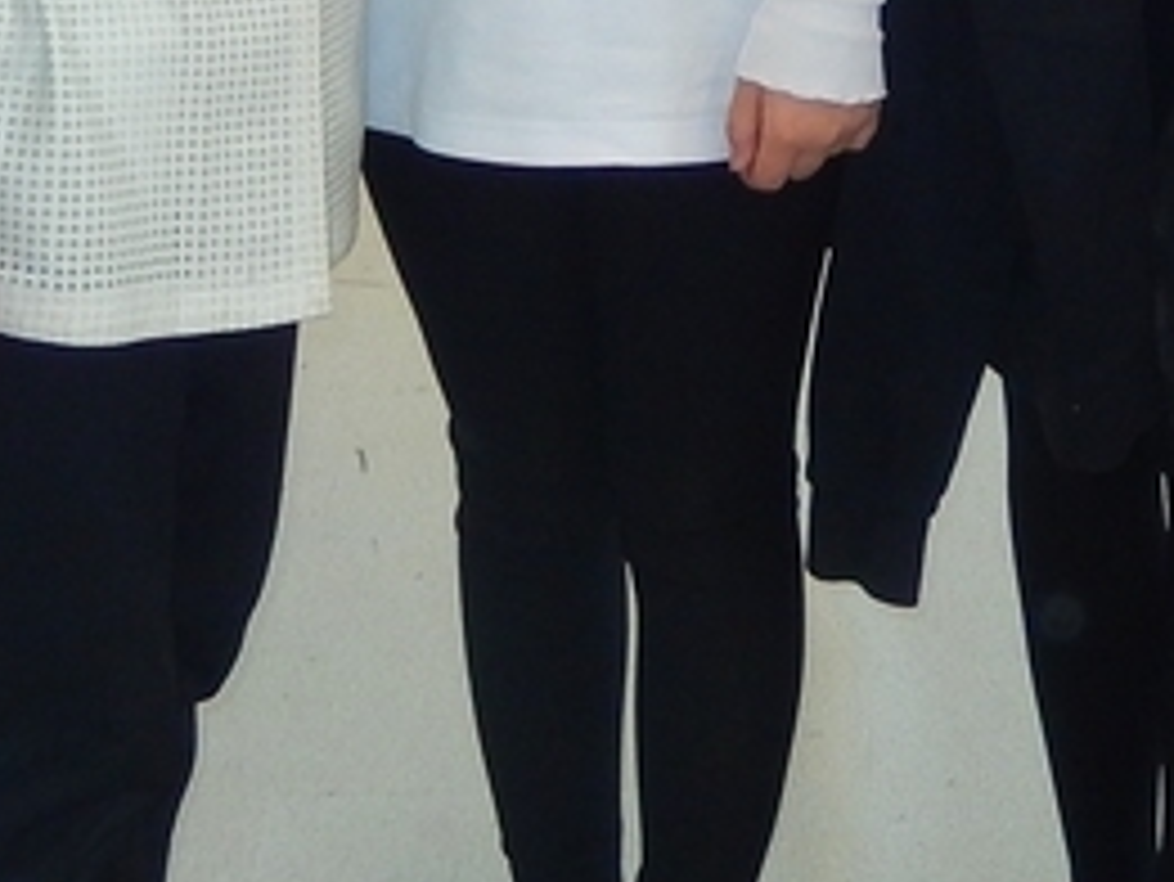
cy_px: -608
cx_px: 918
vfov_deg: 12.0
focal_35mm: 115
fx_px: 3902
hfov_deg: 17.0
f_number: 3.4
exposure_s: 1/30
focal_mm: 4.5
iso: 200
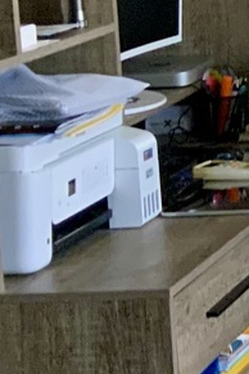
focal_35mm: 149
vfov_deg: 13.5
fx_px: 1546
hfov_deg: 7.7
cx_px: 800
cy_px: -51
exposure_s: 1/60
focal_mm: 3
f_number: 1.8
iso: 80
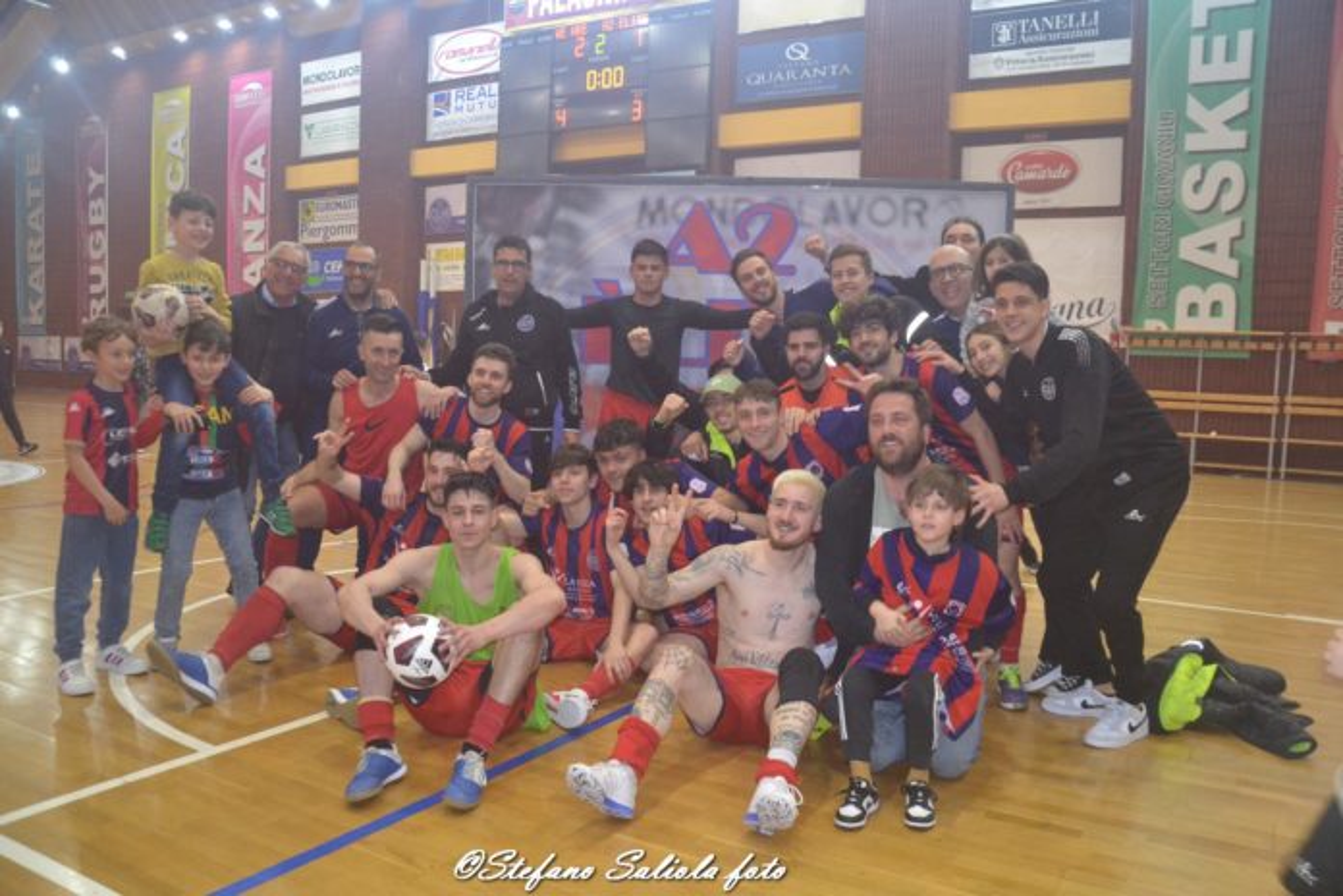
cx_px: 672
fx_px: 1007
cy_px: 448
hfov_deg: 67.4
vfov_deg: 47.9
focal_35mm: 27
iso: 2200
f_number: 3.5
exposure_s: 1/60
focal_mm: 18
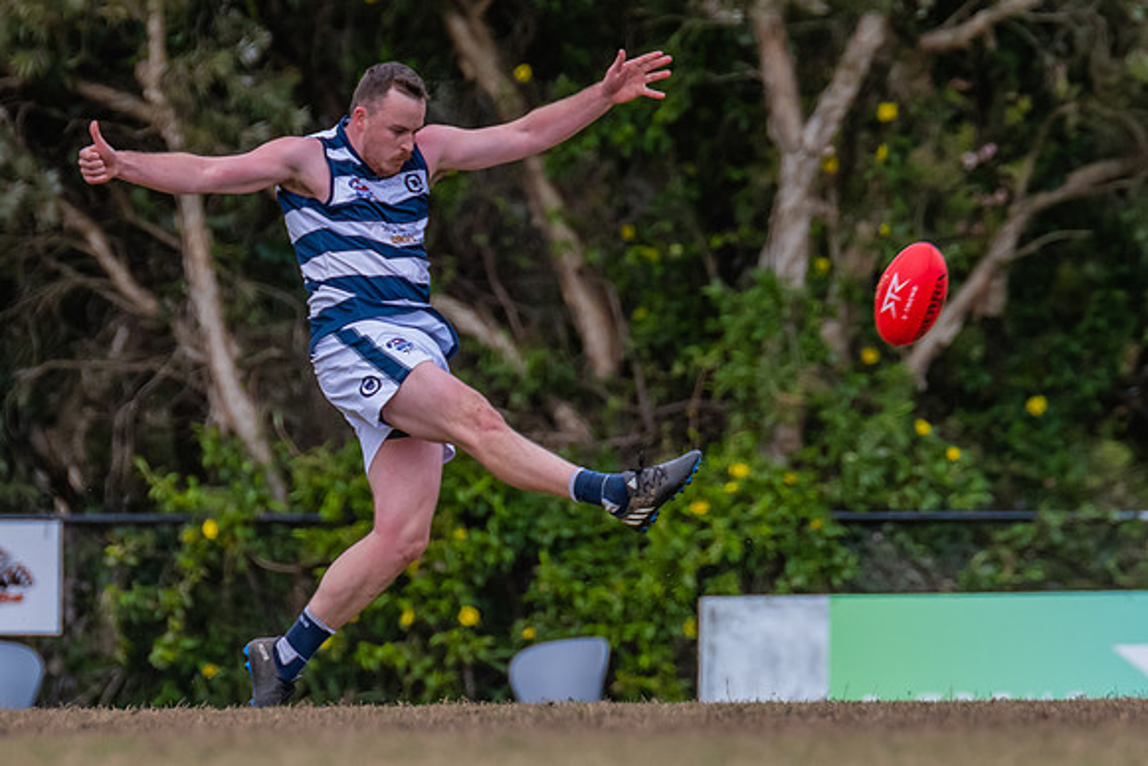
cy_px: 482
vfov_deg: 1.4
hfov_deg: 2.1
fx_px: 30631
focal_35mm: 960
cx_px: 435
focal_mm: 420
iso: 800
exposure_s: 1/2000
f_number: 7.1
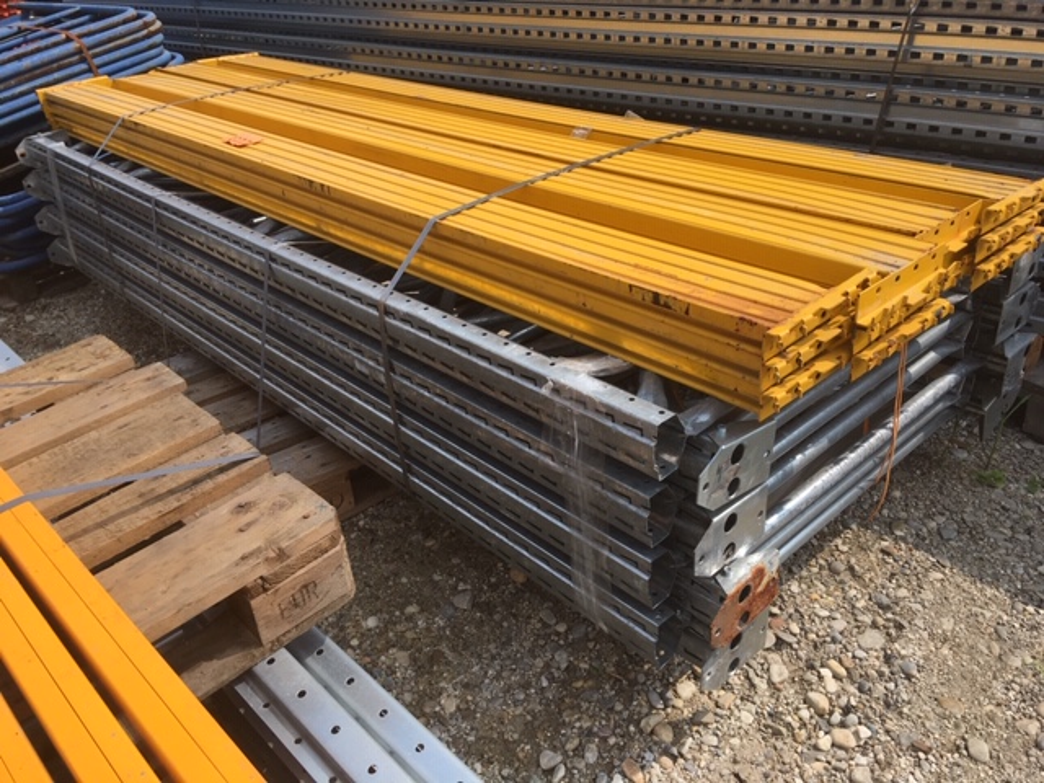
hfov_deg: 61.7
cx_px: 522
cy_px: 392
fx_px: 875
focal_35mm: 29
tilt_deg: -33.5
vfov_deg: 48.2
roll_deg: +5.0
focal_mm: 4.15
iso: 25
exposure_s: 1/1538
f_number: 2.2
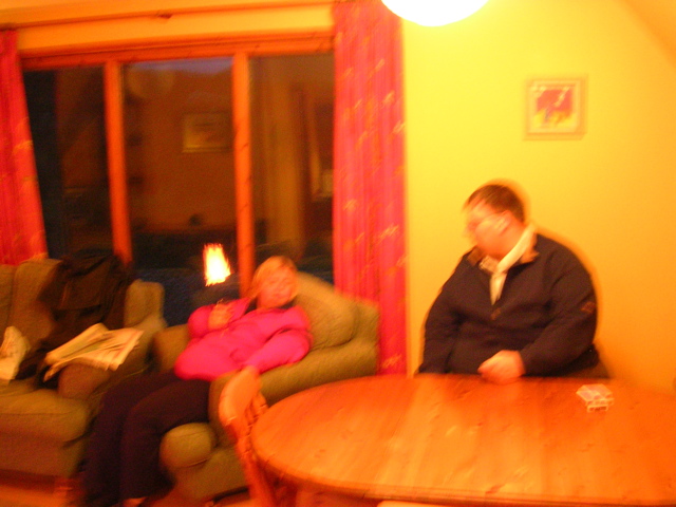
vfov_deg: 37.7
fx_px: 742
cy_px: 254
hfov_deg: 49.0
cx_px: 338
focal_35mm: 38
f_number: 2.8
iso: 200
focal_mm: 5.8
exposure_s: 1/2.8
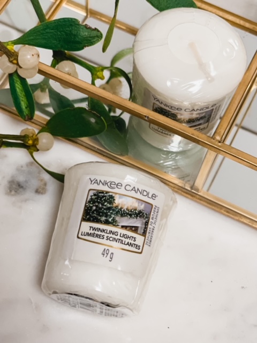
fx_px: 515
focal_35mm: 52
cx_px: 128
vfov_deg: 36.8
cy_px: 172
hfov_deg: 28.0
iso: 160
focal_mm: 6
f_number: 2
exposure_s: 1/100
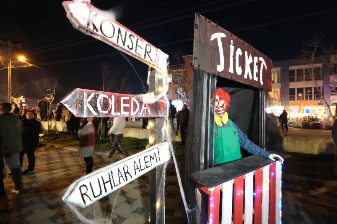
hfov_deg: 100.4
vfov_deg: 77.3
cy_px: 112
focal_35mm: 15
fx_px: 140
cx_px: 168
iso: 10000
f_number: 4
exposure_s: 1/25
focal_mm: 10
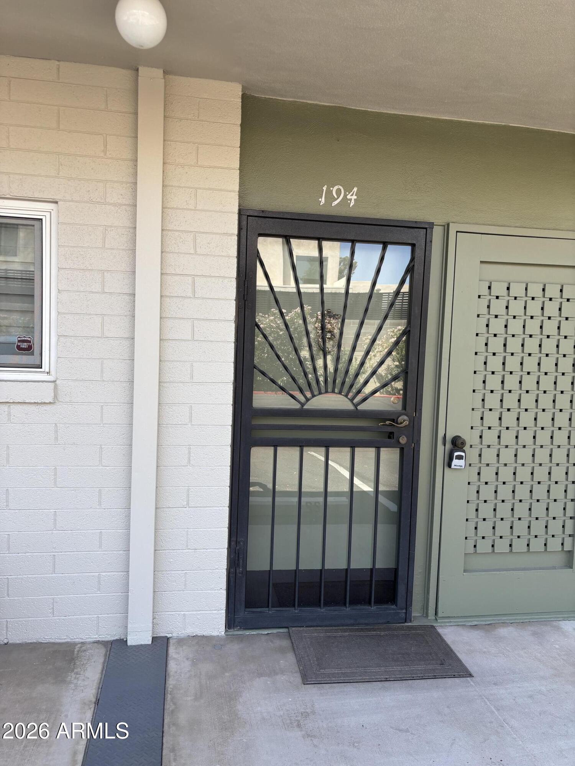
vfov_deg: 67.3
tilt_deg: -3.7
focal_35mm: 26
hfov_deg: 53.1
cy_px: 383
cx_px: 288
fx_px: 576
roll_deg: -1.7
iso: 50
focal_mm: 5.96
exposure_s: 1/370
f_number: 1.6
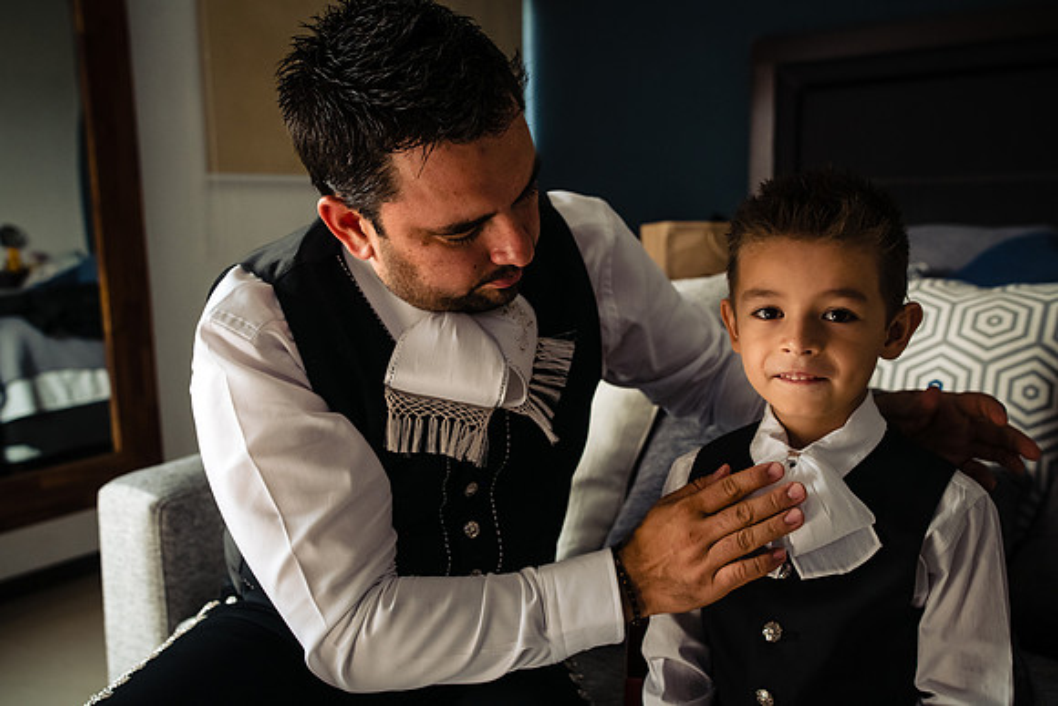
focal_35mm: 35
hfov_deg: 54.4
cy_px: 353
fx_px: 1029
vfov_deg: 37.9
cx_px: 529
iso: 1600
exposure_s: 1/250
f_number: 5
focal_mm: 35
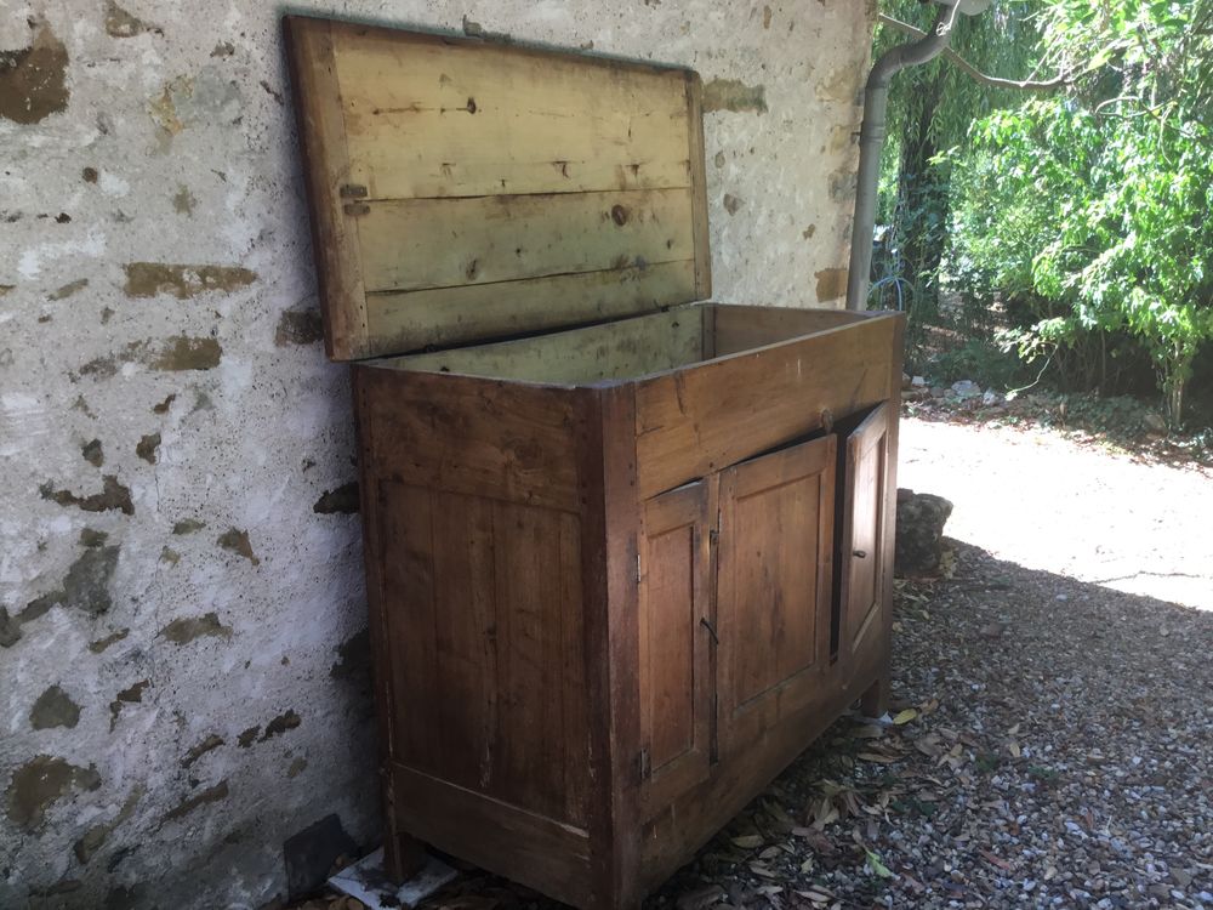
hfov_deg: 58.4
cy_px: 455
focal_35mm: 31
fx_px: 1086
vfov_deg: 45.4
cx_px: 606
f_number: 2.4
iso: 32
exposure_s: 1/100
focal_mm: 3.3
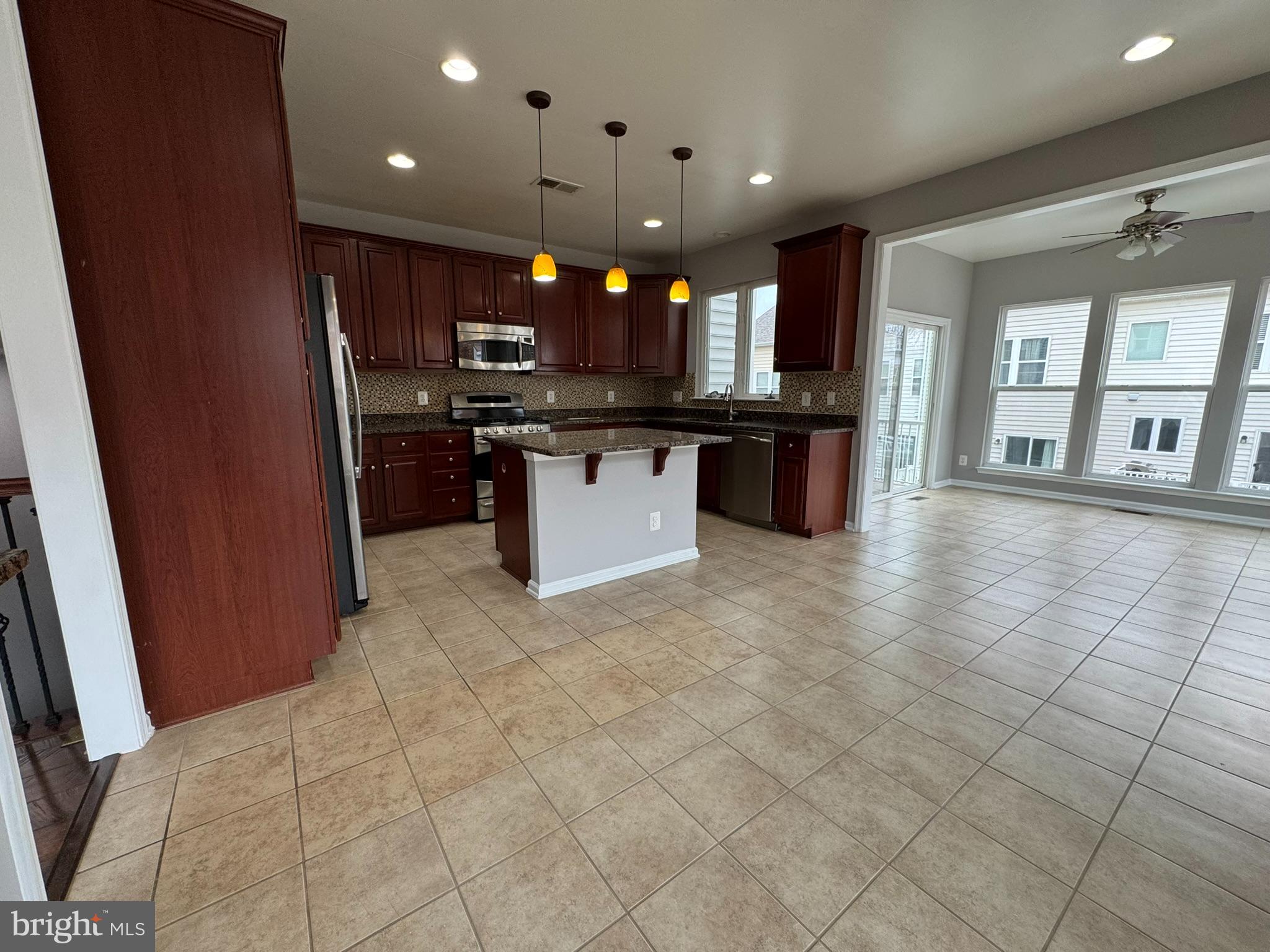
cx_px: 635
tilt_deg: -10.1
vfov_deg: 85.7
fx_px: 514
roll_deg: -0.2
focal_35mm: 14
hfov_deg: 102.1
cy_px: 476
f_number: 2.2
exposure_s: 1/120
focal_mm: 2.22
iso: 125
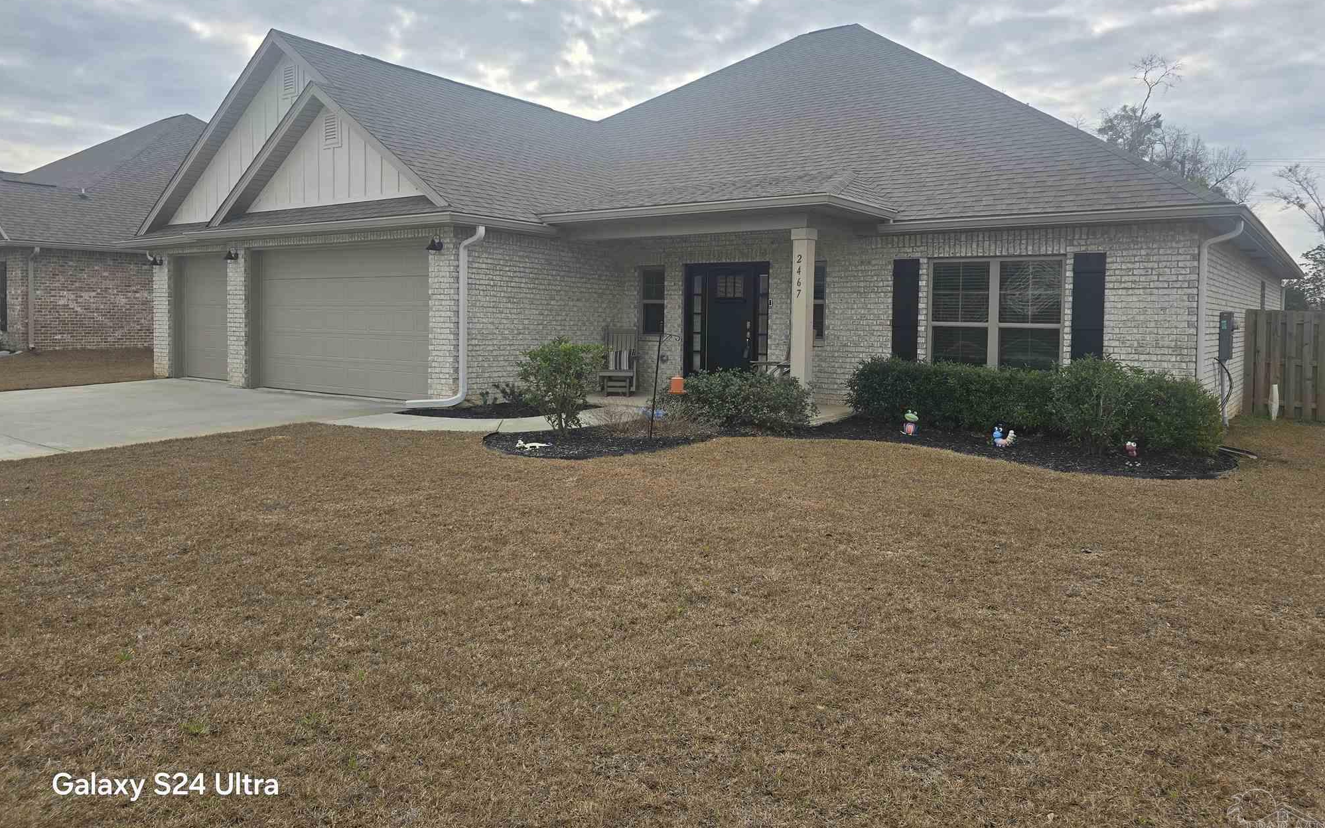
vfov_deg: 49.1
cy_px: 352
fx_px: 903
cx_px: 667
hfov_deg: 72.5
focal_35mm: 25
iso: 12
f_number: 1.7
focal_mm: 6.3
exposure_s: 1/859
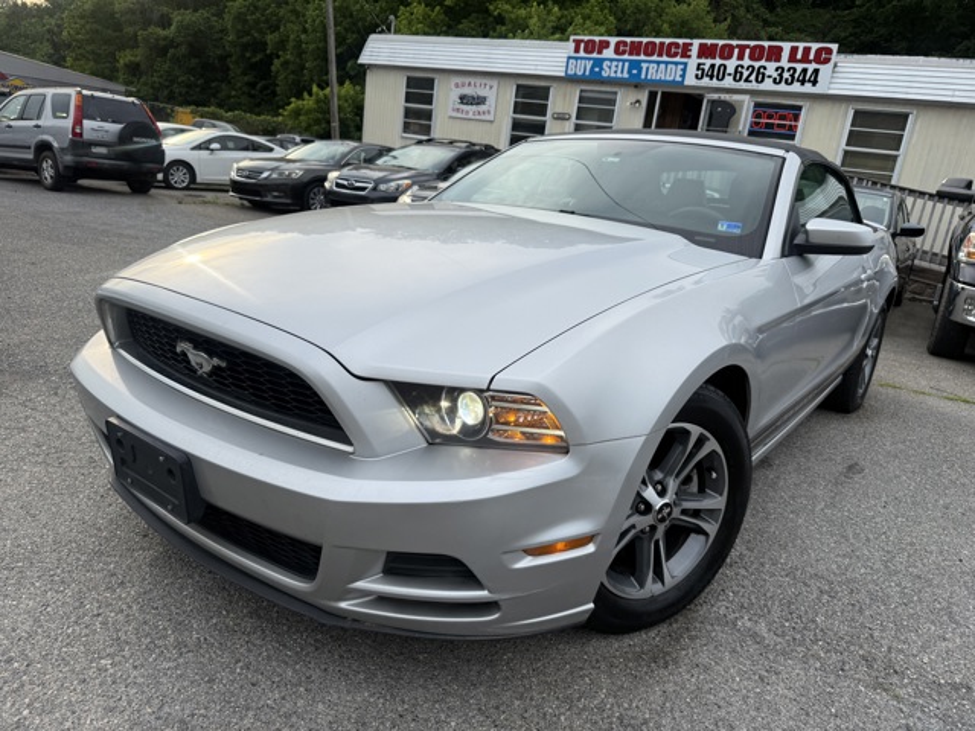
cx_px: 488
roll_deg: -7.2
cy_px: 366
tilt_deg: -17.7
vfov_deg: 56.8
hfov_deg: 71.6
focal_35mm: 24
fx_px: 676
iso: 80
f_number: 1.78
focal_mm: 6.76
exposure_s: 1/2110
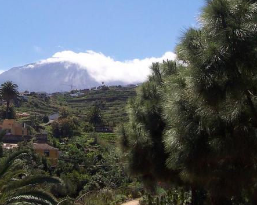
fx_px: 471
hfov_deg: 30.0
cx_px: 66
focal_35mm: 62
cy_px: 50
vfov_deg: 24.3
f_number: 5.6
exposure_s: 1/750
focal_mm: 5.6
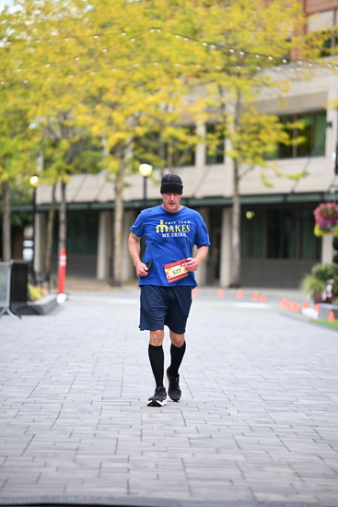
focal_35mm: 150
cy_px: 254
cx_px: 169
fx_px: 2111
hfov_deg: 9.2
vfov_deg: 13.7
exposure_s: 1/1250
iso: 640
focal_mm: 150
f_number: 2.8
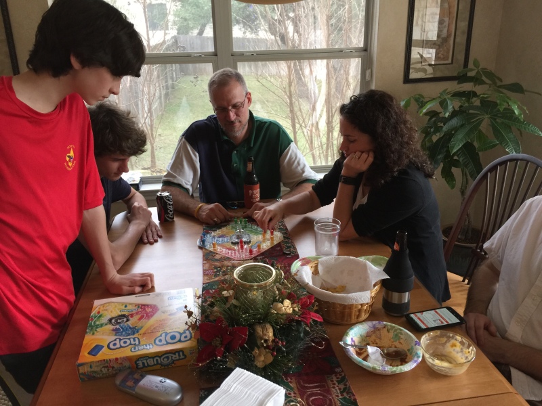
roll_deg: +1.7
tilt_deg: -21.2
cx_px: 271
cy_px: 203
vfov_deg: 48.2
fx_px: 454
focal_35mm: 29
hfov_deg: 61.7
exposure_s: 1/15
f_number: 2.2
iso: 50
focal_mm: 4.15
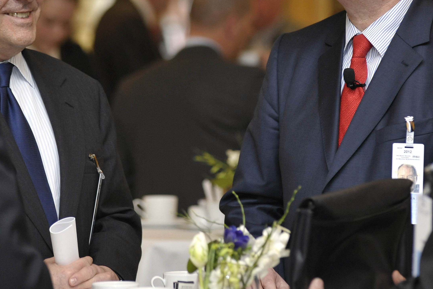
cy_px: 32
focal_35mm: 239
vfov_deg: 5.7
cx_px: 202
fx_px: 2875
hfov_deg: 8.6
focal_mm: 122
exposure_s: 1/320
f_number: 2.8
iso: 2000
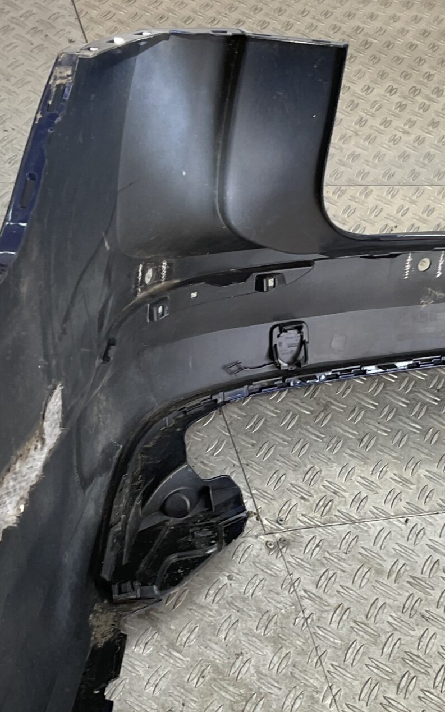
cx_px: 295
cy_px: 403
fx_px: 1203
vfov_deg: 32.9
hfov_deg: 20.9
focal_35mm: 62
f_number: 1.8
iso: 16
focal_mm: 3
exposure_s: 1/109
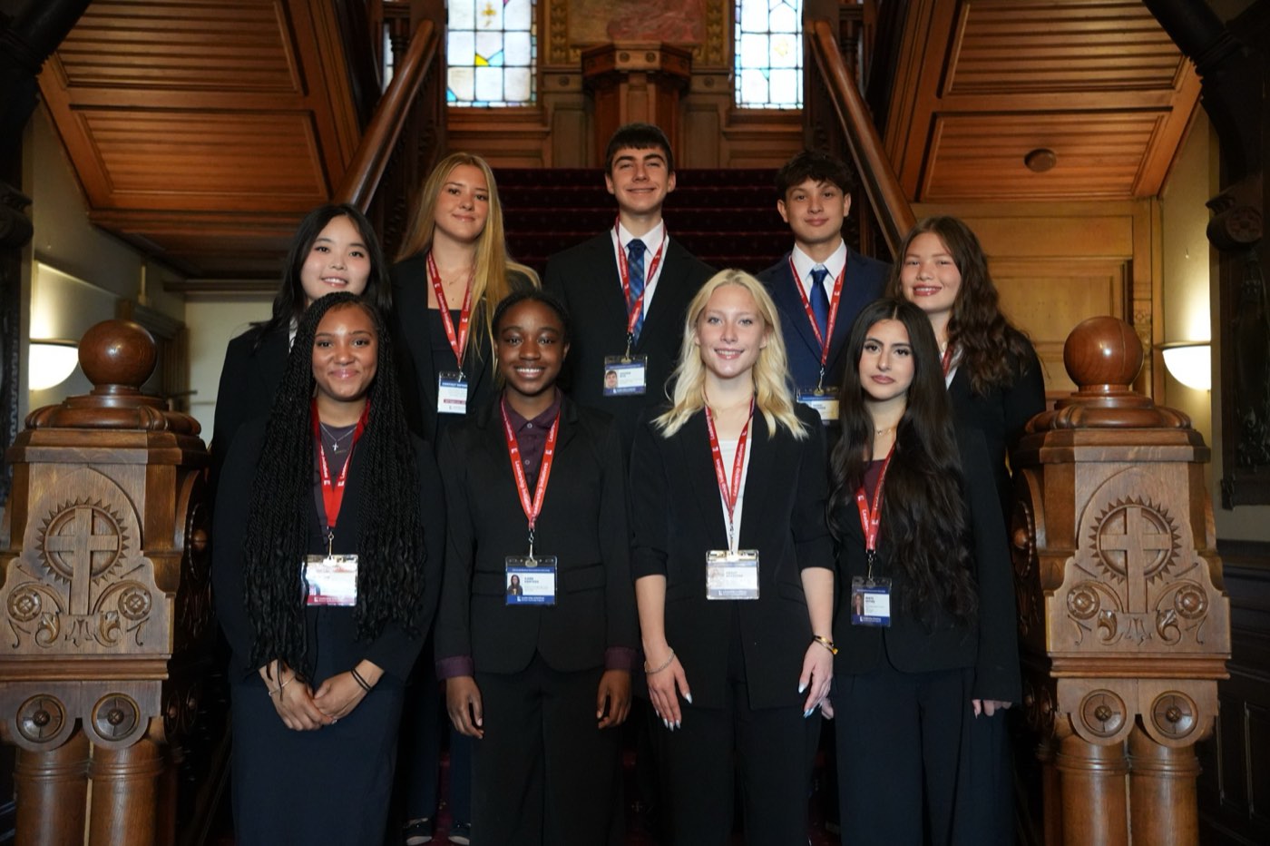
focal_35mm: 44
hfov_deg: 44.3
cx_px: 635
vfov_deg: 30.3
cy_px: 423
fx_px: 1560
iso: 4000
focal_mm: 29.5
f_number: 2.8
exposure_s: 1/160
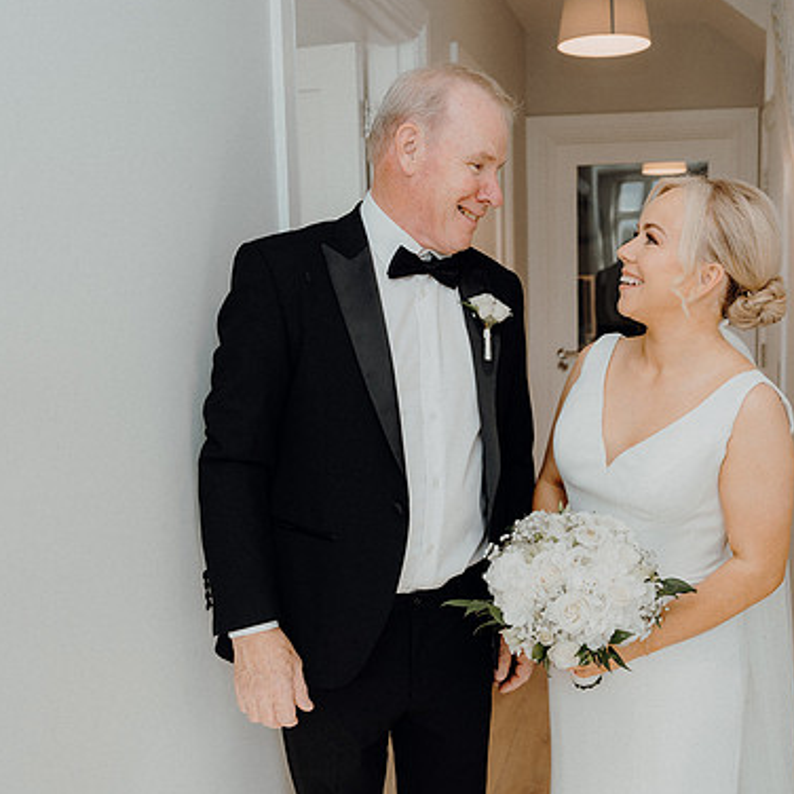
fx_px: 986
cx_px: 500
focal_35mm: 38
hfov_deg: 43.5
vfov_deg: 43.9
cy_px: 394
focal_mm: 29
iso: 200
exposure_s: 1/160
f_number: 3.5
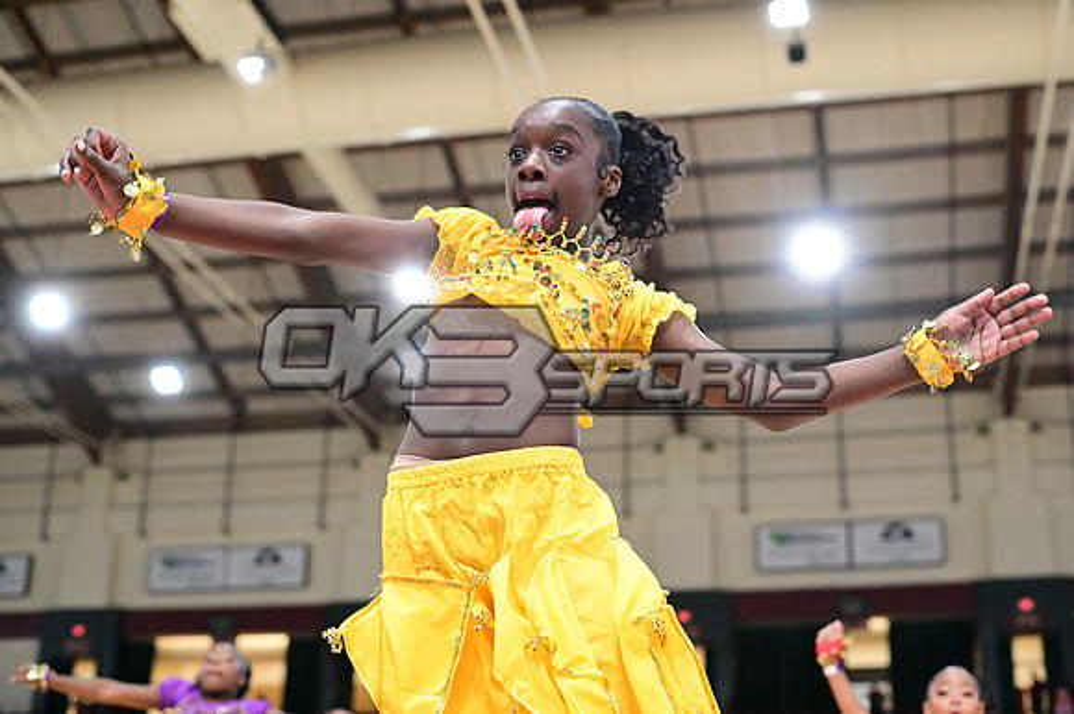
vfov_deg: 27.0
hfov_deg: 39.6
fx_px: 1491
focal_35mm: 50
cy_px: 357
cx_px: 537
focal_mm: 50
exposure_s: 1/1000
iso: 6400
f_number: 3.2
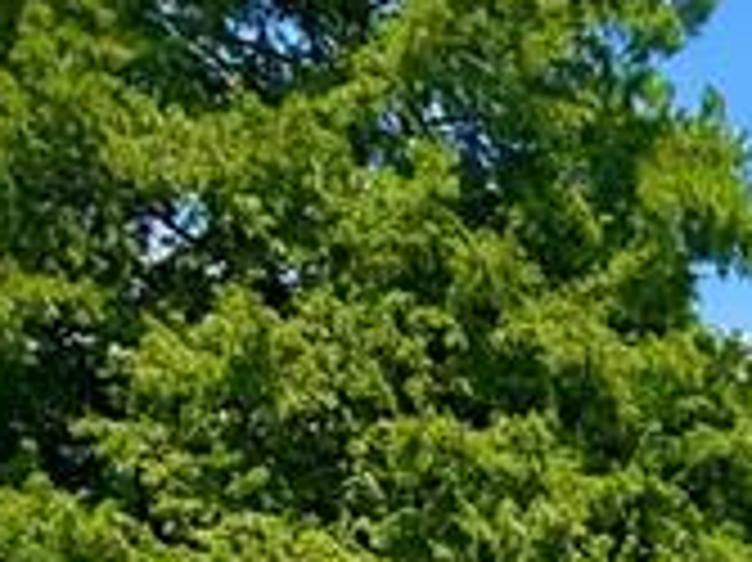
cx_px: 946
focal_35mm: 86
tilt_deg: -3.3
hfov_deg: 20.9
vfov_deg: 14.4
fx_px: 1867
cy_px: 1115
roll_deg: -0.9
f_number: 2.2
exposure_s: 1/1848
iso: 50
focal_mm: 2.22
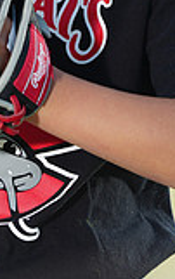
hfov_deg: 1.8
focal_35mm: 735
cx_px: 34
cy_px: -116
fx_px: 5594
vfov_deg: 2.9
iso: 64
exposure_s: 1/250
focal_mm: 200
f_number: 4.5
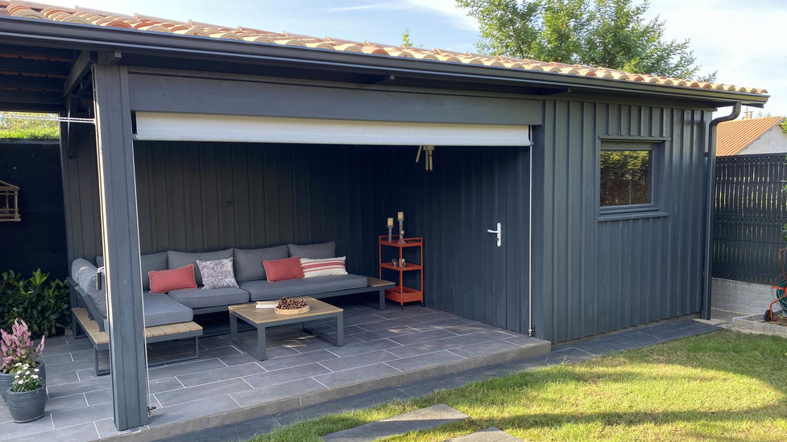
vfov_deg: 40.1
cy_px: 243
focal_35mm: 29
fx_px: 605
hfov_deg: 66.1
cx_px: 393
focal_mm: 4.25
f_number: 1.8
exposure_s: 1/231
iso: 32
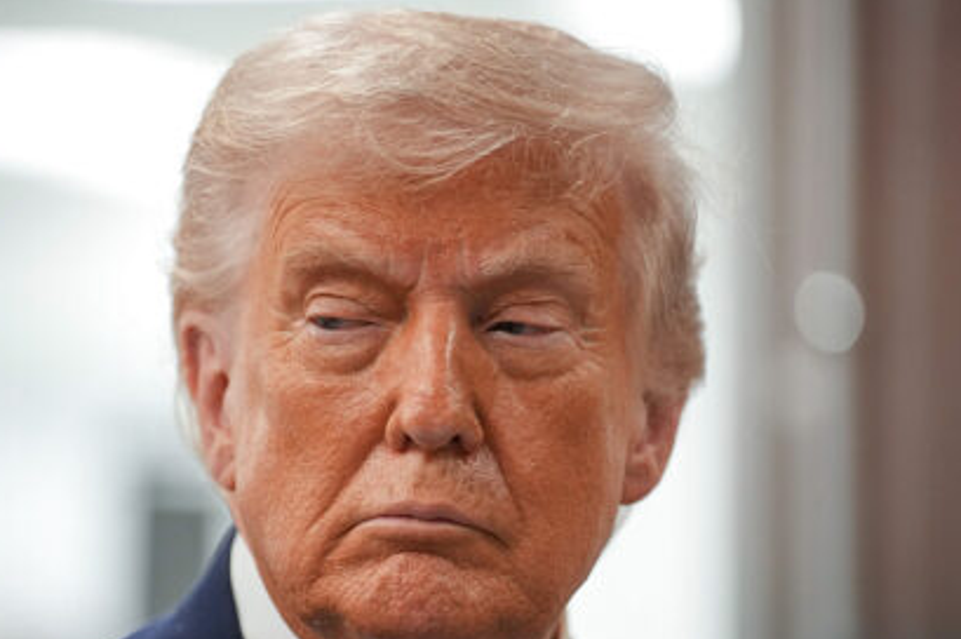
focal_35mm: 277
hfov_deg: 7.4
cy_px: 436
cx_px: 482
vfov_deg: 5.0
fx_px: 7388
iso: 2000
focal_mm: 200
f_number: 2.8
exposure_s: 1/320
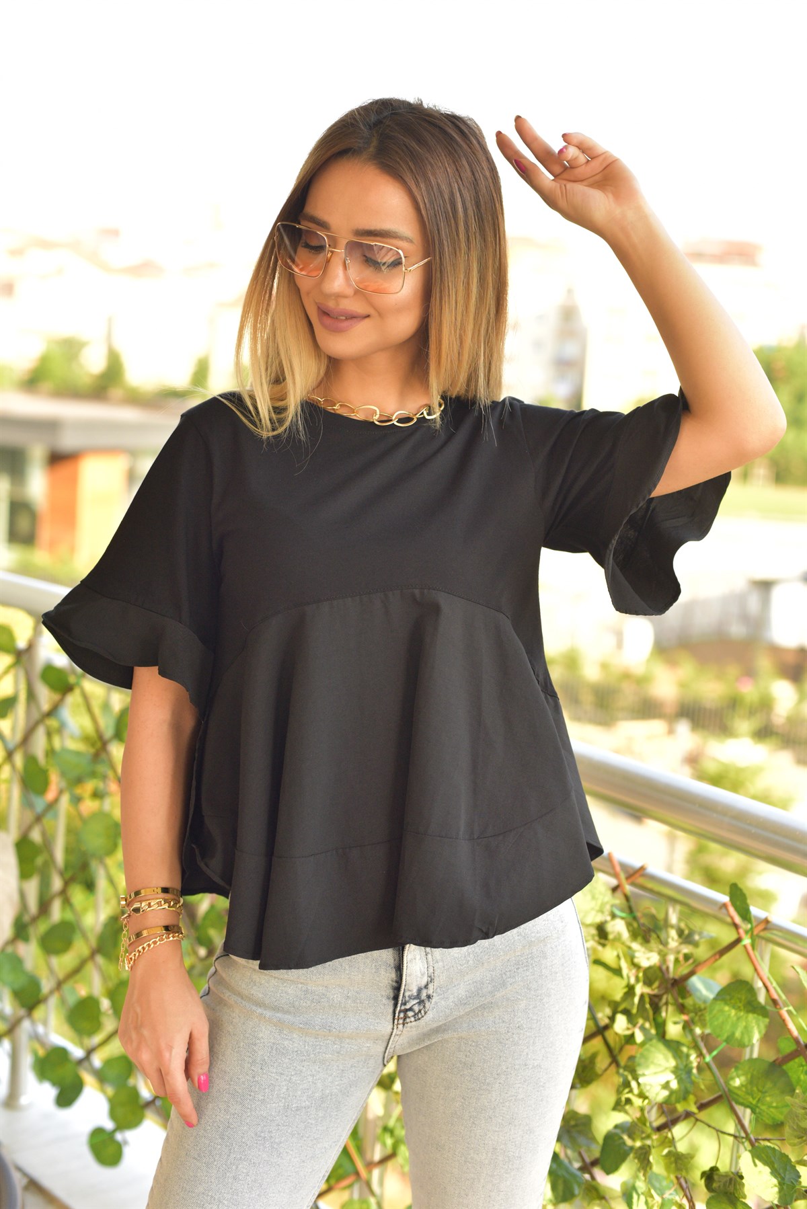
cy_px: 604
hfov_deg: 27.0
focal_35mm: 50
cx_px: 404
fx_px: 1680
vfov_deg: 39.6
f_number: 3.5
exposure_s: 1/2000
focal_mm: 50
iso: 1600
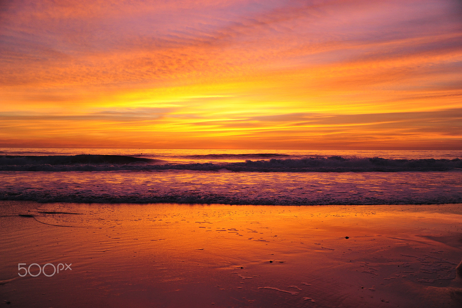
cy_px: 154
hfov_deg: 50.7
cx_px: 231
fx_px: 487
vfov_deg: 35.0
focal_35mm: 38
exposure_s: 1/400
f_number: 4.2
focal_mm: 38
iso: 1250
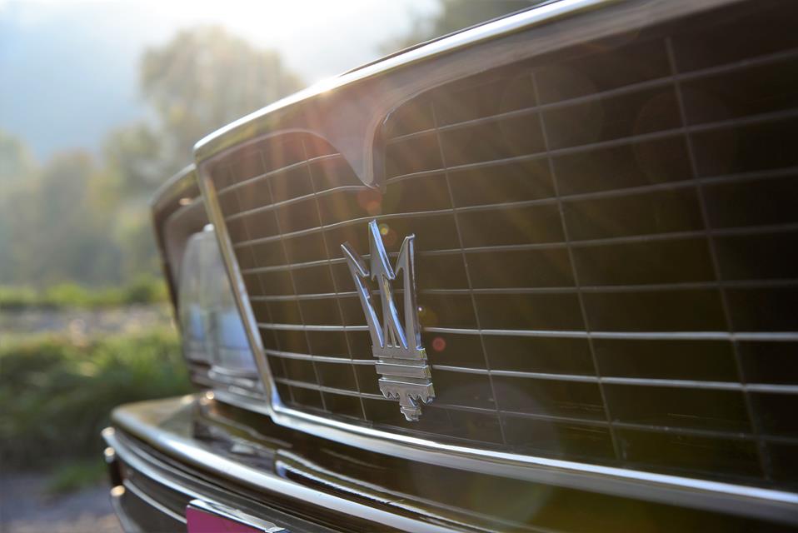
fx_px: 1553
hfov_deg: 28.8
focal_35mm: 70
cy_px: 266
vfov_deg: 19.5
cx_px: 399
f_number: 8
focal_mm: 70
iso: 250
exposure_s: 1/400
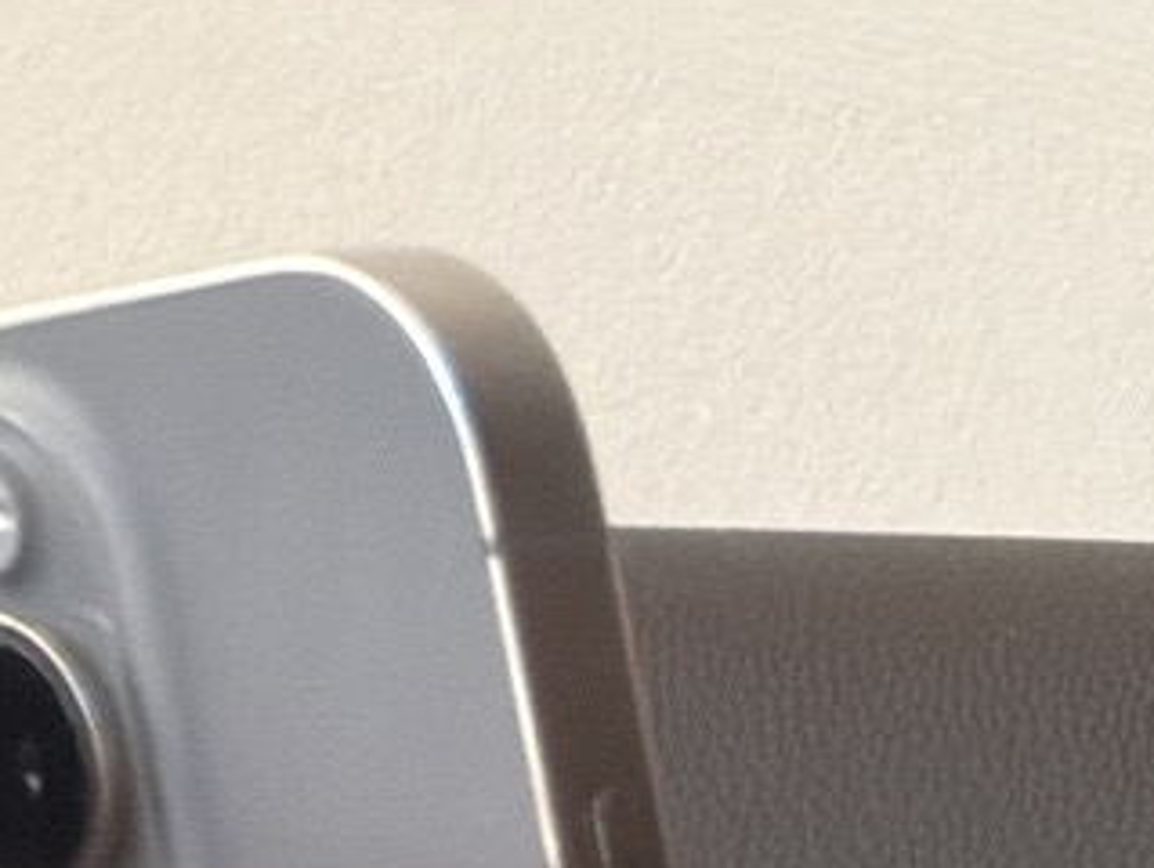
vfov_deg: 9.7
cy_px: 1682
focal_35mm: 144
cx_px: 2858
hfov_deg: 11.2
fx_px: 4806
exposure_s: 1/71
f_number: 1.9
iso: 80
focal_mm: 2.71
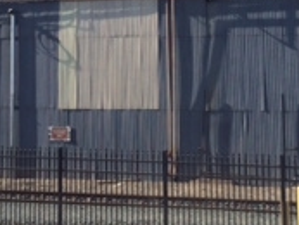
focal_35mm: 111
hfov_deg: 17.7
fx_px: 959
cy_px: -48
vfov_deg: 13.0
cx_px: 159
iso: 32
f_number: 2.2
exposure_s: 1/313
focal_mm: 4.12
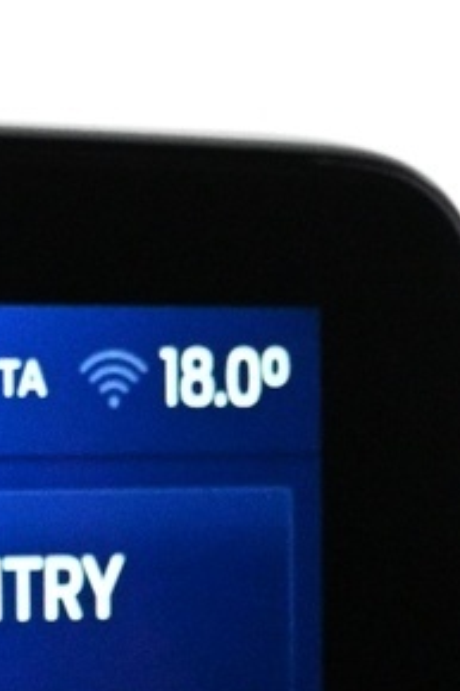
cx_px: -663
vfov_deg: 11.1
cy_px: 898
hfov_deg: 7.1
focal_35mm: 180
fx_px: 3462
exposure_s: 1/100
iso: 4000
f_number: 4
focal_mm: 21.5
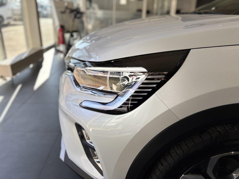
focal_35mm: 26
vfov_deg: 53.1
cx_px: 120
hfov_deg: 67.3
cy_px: 90
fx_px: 180
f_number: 1.6
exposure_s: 1/448
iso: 50
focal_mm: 5.96
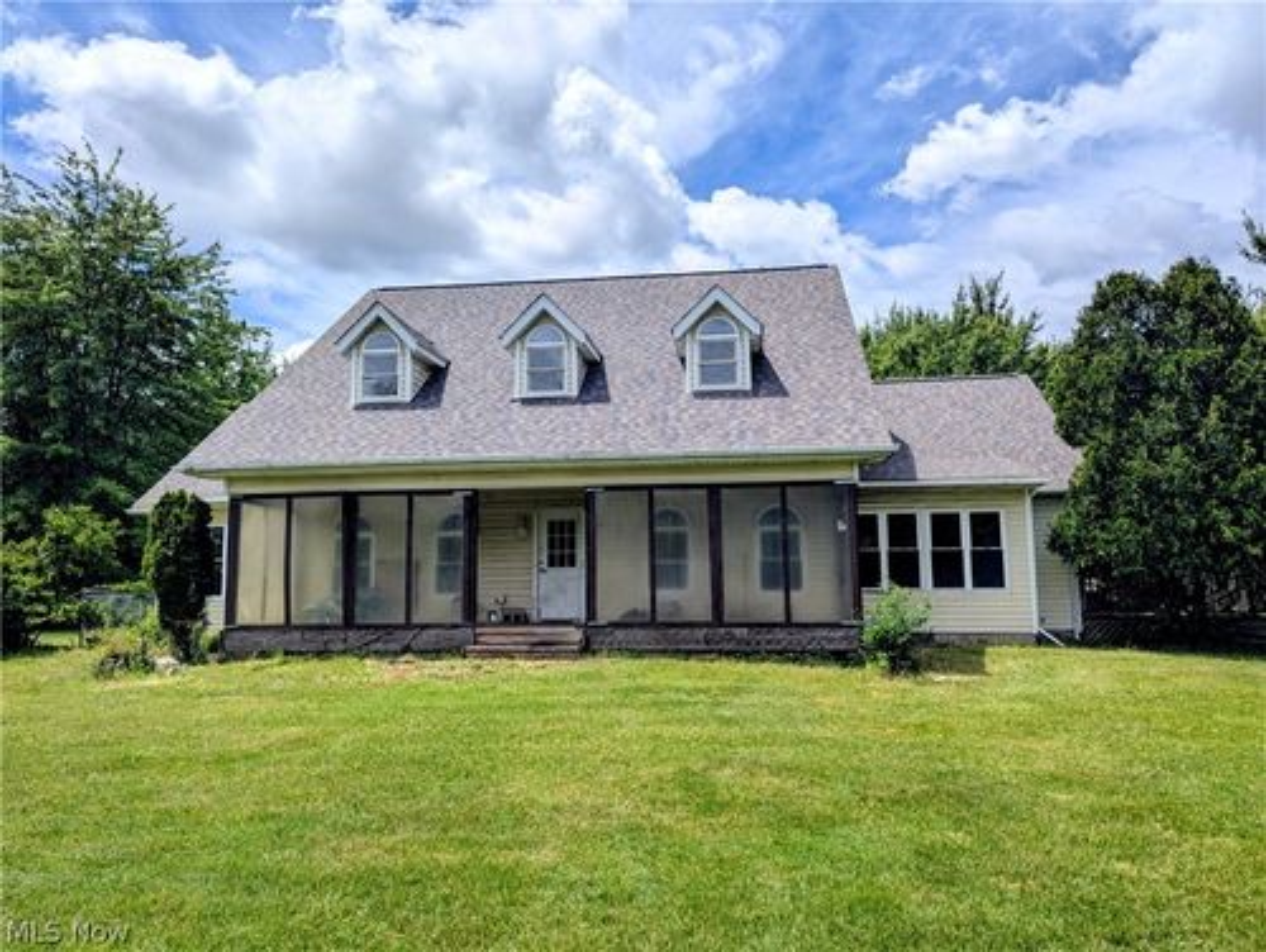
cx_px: 633
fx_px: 879
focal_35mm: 24
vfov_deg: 56.9
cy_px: 476
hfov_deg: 71.5
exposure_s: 1/3650
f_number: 1.85
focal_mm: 6.81
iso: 46
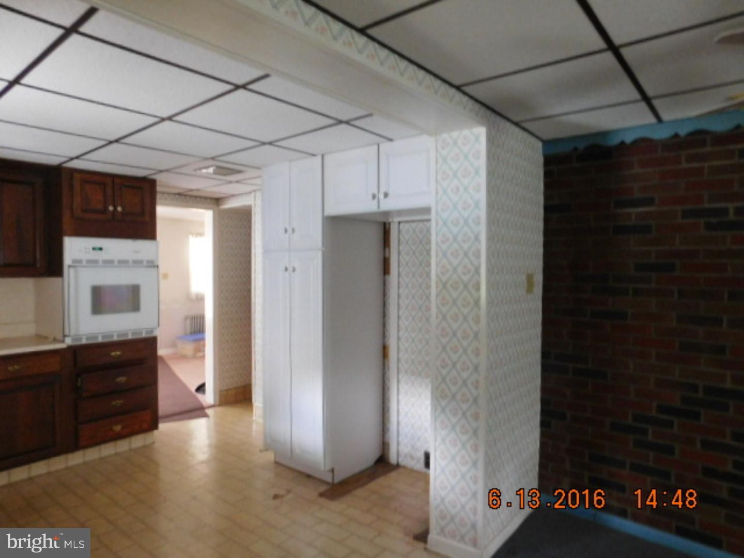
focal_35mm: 23
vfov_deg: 58.9
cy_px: 279
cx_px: 372
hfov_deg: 73.9
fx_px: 494
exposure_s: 1/8
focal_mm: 4
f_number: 3
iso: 450
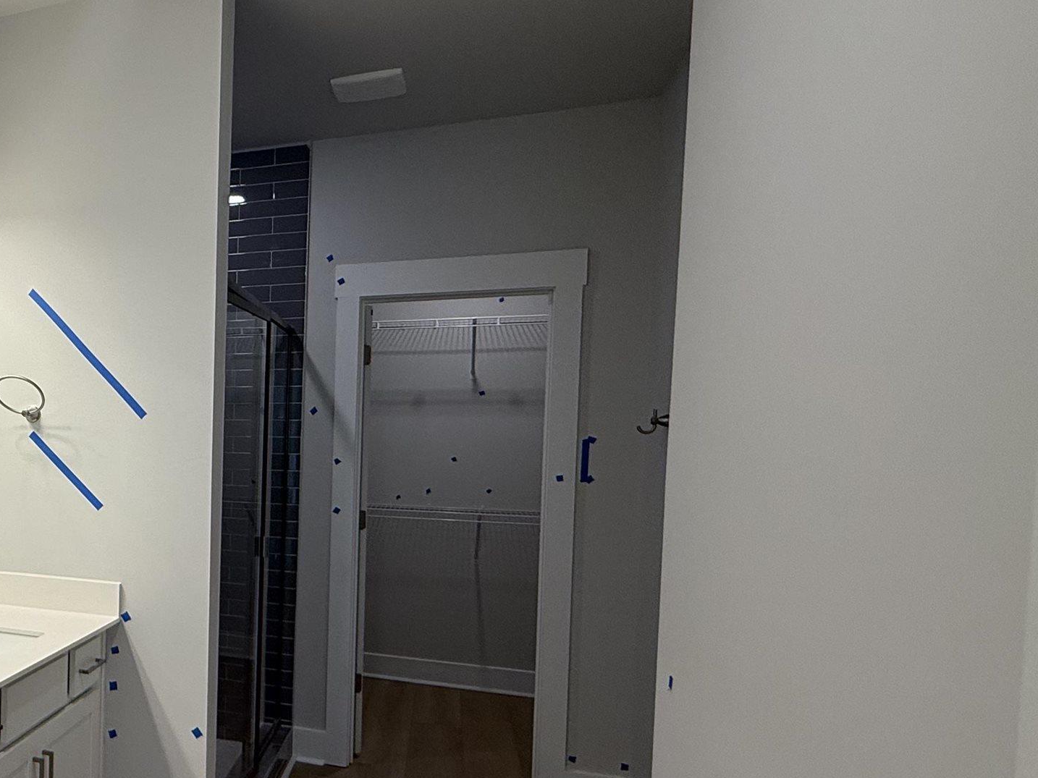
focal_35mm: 30
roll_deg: -0.9
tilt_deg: -2.3
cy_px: 473
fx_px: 899
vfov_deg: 46.5
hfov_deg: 49.6
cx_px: 14
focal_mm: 2.22
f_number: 2.2
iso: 100
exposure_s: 1/120
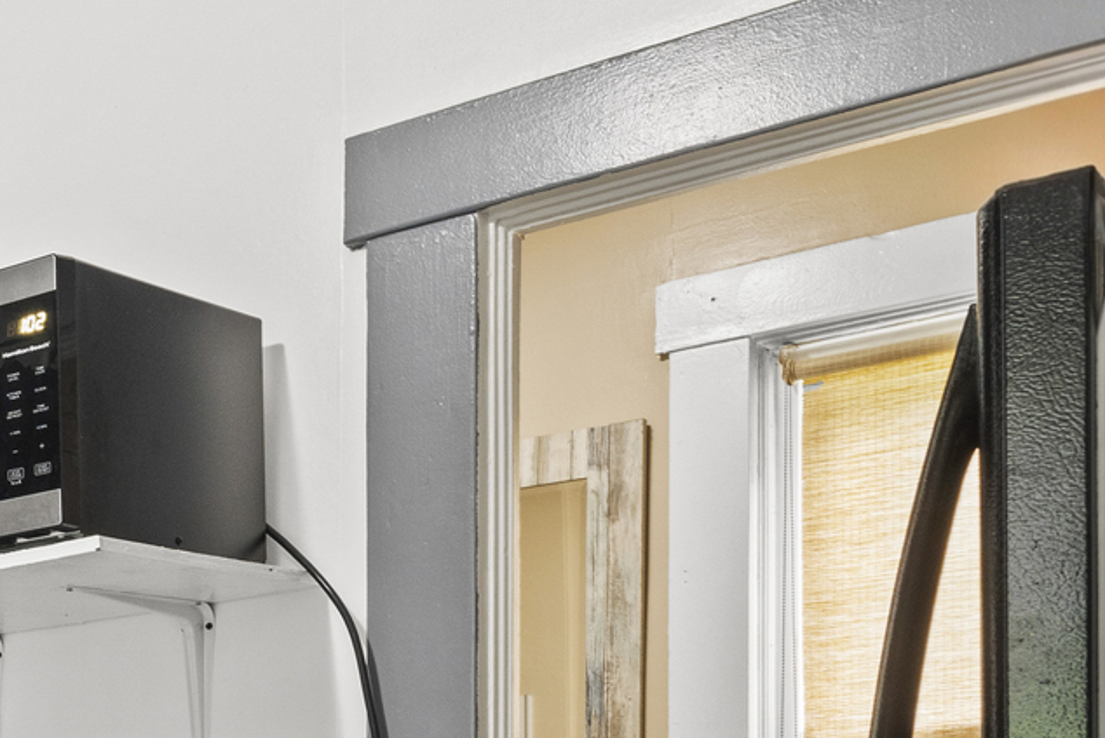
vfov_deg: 20.0
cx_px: -638
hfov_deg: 23.8
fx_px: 1934
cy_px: 932
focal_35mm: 63
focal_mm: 13
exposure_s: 1/3
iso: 400
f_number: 7.1
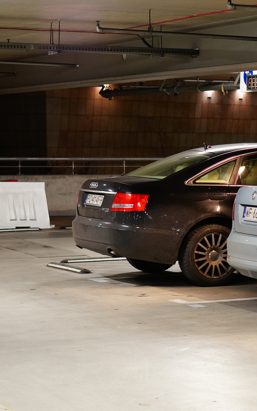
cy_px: 204
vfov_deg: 18.0
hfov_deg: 11.1
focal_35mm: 116
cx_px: 294
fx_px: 1299
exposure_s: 1/25
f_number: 2.8
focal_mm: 50
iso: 800
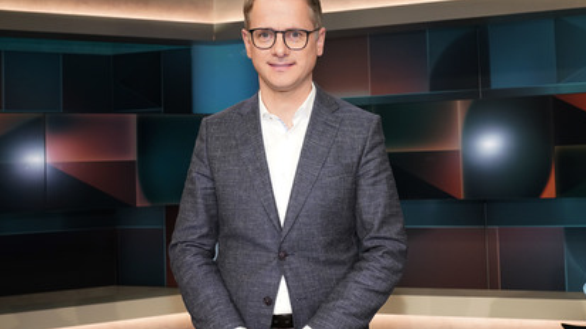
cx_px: 286
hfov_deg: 61.0
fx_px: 497
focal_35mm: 32
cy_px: 166
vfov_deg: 36.6
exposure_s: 1/125
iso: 2000
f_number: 5.6
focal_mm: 28
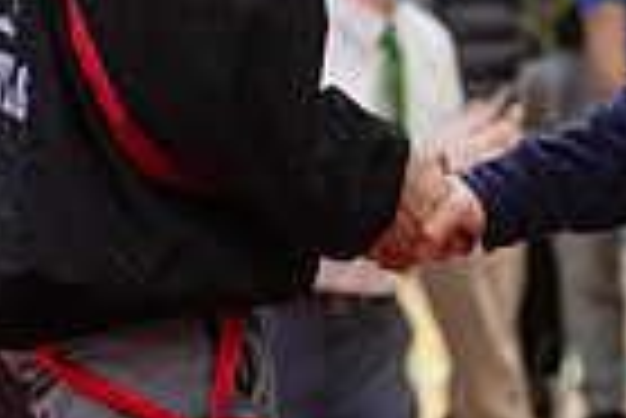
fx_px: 5814
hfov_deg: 6.2
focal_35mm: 334
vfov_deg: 4.1
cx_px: 549
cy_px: -34
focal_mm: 80
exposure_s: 1/400
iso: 4000
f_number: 3.5
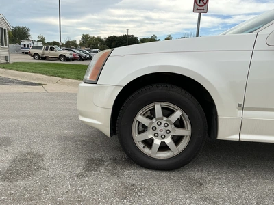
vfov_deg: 49.7
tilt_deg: -9.9
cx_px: 137
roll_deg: -1.8
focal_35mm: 28
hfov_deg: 63.4
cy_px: 102
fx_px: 222
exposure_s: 1/1121
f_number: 1.8
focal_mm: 3
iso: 25
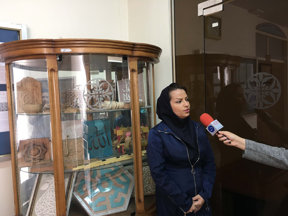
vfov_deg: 48.2
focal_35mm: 29
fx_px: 241
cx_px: 144
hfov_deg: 61.7
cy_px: 108
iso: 100
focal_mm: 4.15
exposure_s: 1/33
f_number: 2.2
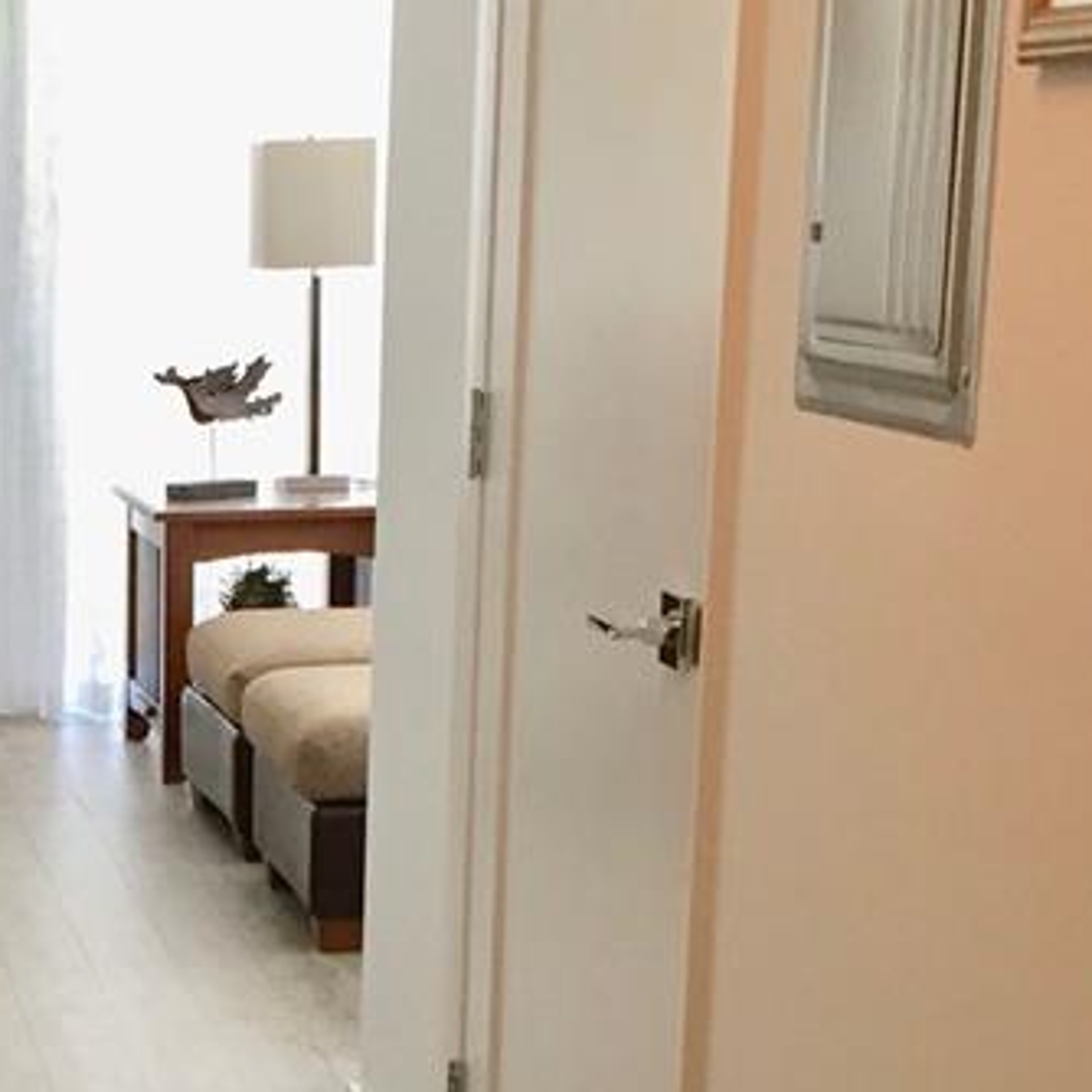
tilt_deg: -14.7
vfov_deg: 18.4
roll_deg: +1.8
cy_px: 1099
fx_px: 3284
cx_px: -167
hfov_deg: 18.1
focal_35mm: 92
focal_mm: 4.15
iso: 80
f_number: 2.2
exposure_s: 1/30
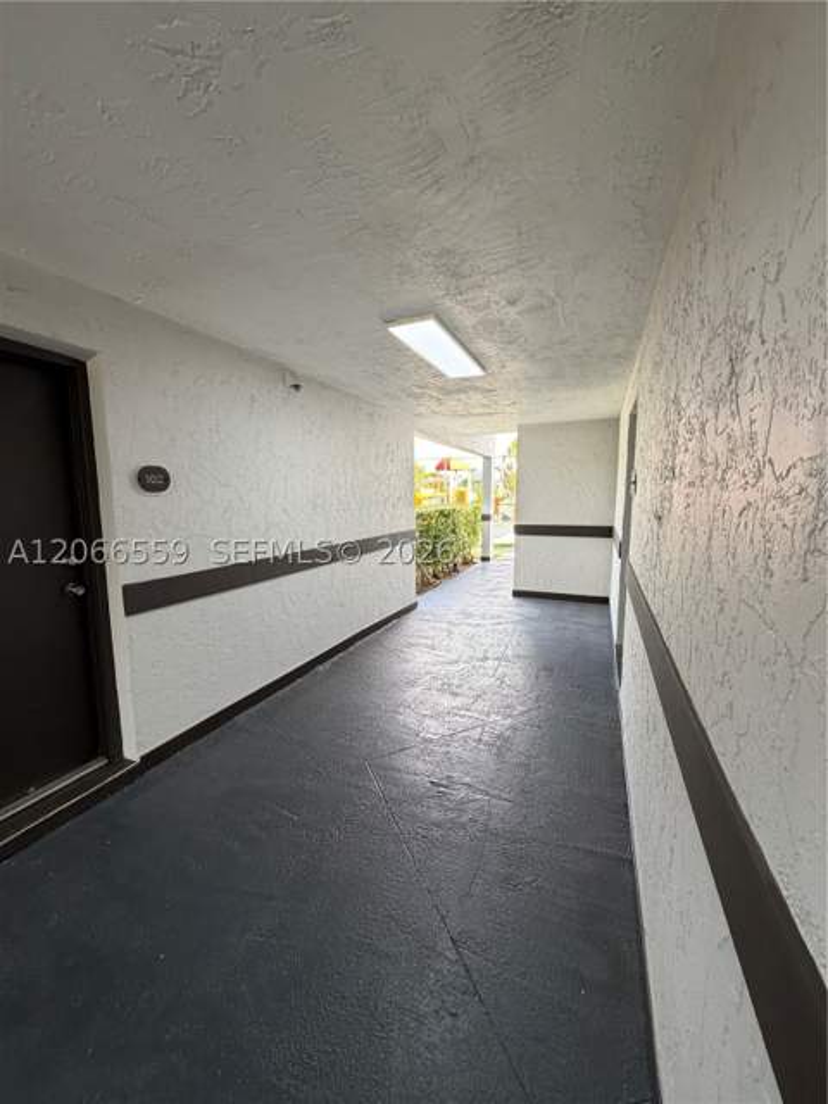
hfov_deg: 85.7
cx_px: 414
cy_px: 552
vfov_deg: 102.1
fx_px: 446
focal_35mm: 14
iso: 160
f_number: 2.2
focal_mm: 2.22
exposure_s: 1/120
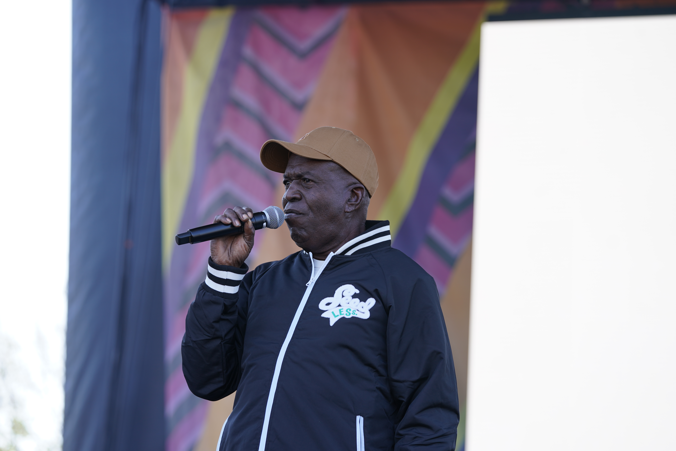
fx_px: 2441
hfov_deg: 15.8
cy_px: 226
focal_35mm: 130
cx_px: 338
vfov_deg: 10.5
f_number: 4
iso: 100
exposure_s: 1/160
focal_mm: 130
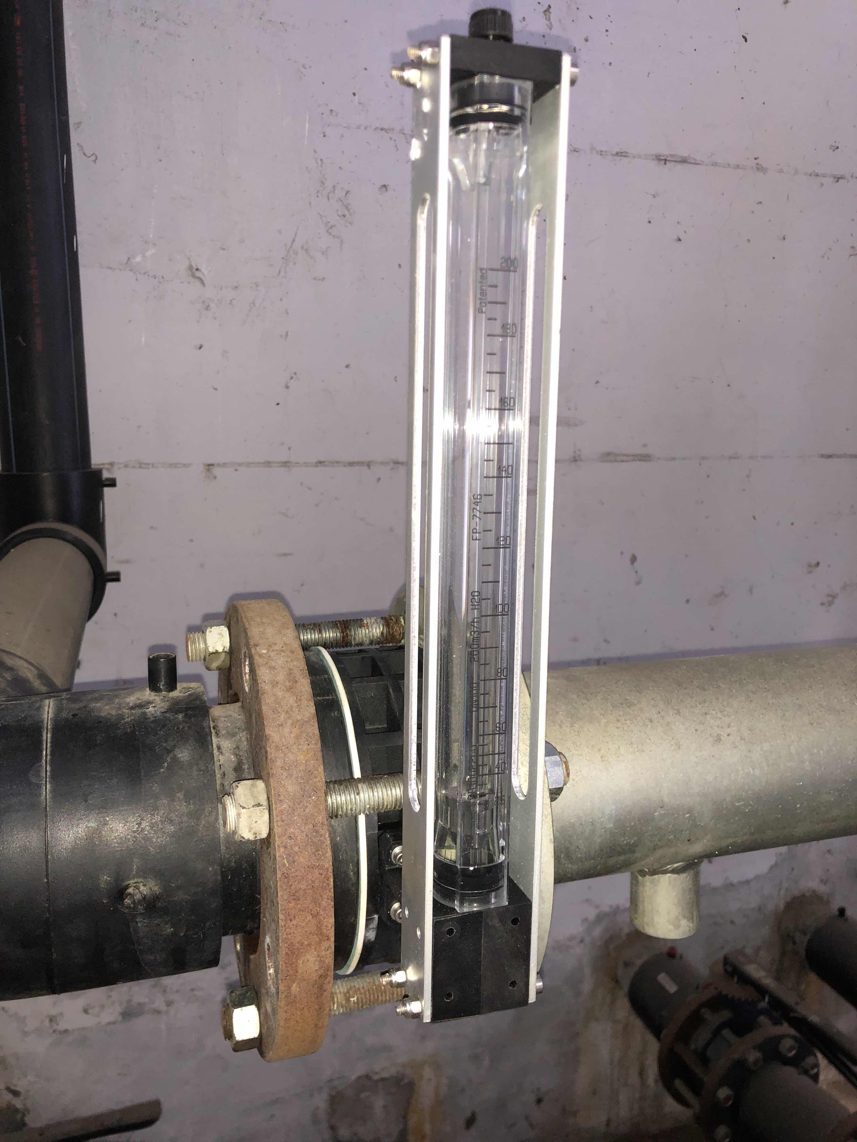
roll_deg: -0.3
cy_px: 571
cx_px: 428
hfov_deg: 49.7
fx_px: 924
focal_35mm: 28
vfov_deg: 63.4
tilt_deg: -9.0
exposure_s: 1/9
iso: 100
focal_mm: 4
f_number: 1.8
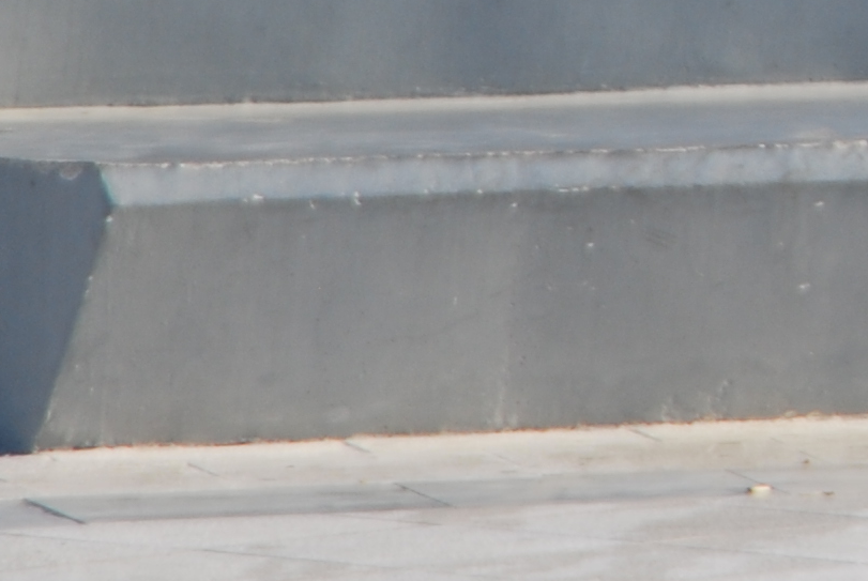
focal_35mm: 608
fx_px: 14687
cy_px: -504
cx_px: 1732
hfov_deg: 3.4
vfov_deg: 2.3
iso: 100
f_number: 5.6
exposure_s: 1/320
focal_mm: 85
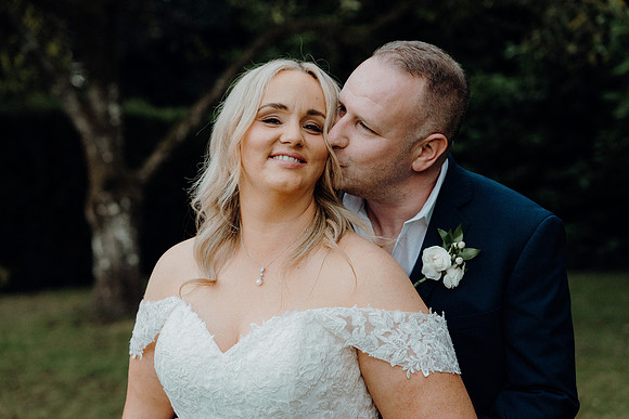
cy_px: 210
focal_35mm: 70
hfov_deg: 28.8
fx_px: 1223
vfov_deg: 19.5
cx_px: 314
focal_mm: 70
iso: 2500
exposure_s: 1/160
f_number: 3.5
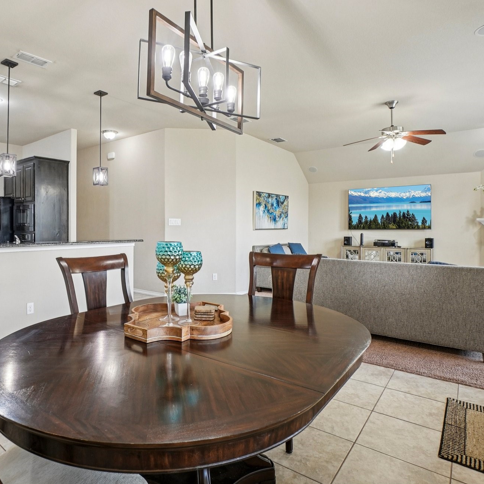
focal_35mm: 20
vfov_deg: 74.8
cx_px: 193
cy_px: 241
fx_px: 316
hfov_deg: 74.0
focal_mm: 10
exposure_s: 1/15
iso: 400
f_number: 8
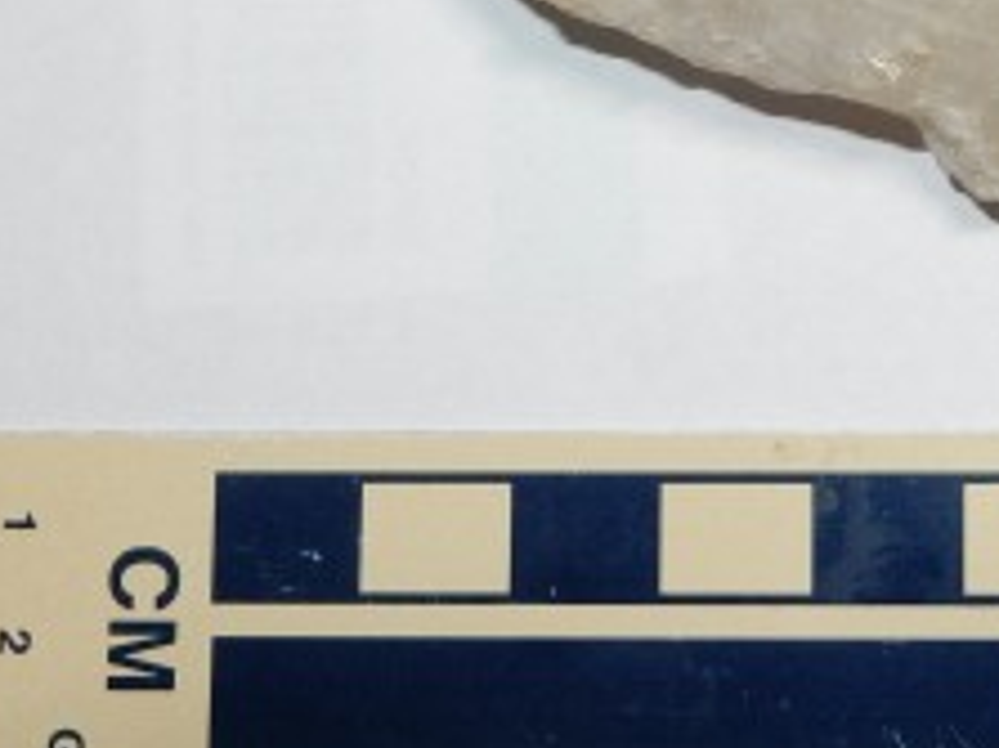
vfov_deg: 14.6
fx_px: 2798
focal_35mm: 97
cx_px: 1044
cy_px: -237
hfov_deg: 19.5
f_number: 4
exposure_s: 1/30
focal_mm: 6.4
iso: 125
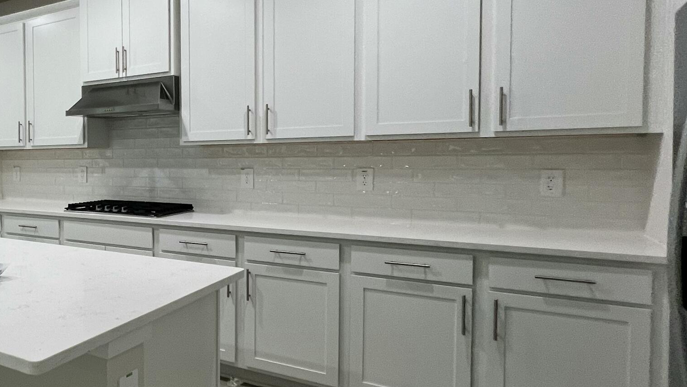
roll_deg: +0.6
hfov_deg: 57.6
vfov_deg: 41.5
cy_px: 184
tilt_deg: -4.0
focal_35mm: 28
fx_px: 510
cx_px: 60
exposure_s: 1/120
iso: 160
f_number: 1.8
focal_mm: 1.57
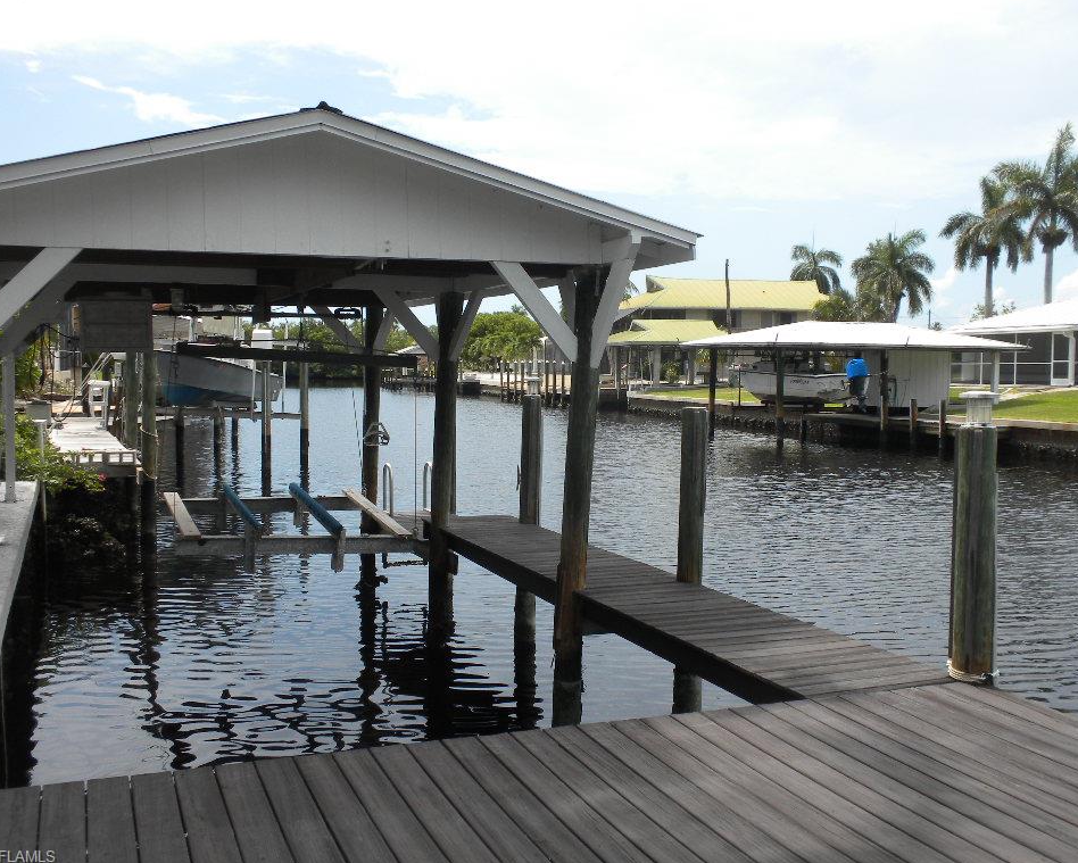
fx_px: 1245
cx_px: 554
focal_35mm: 39
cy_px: 431
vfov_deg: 38.2
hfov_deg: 46.8
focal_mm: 6.6
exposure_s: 1/81
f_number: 10
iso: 64
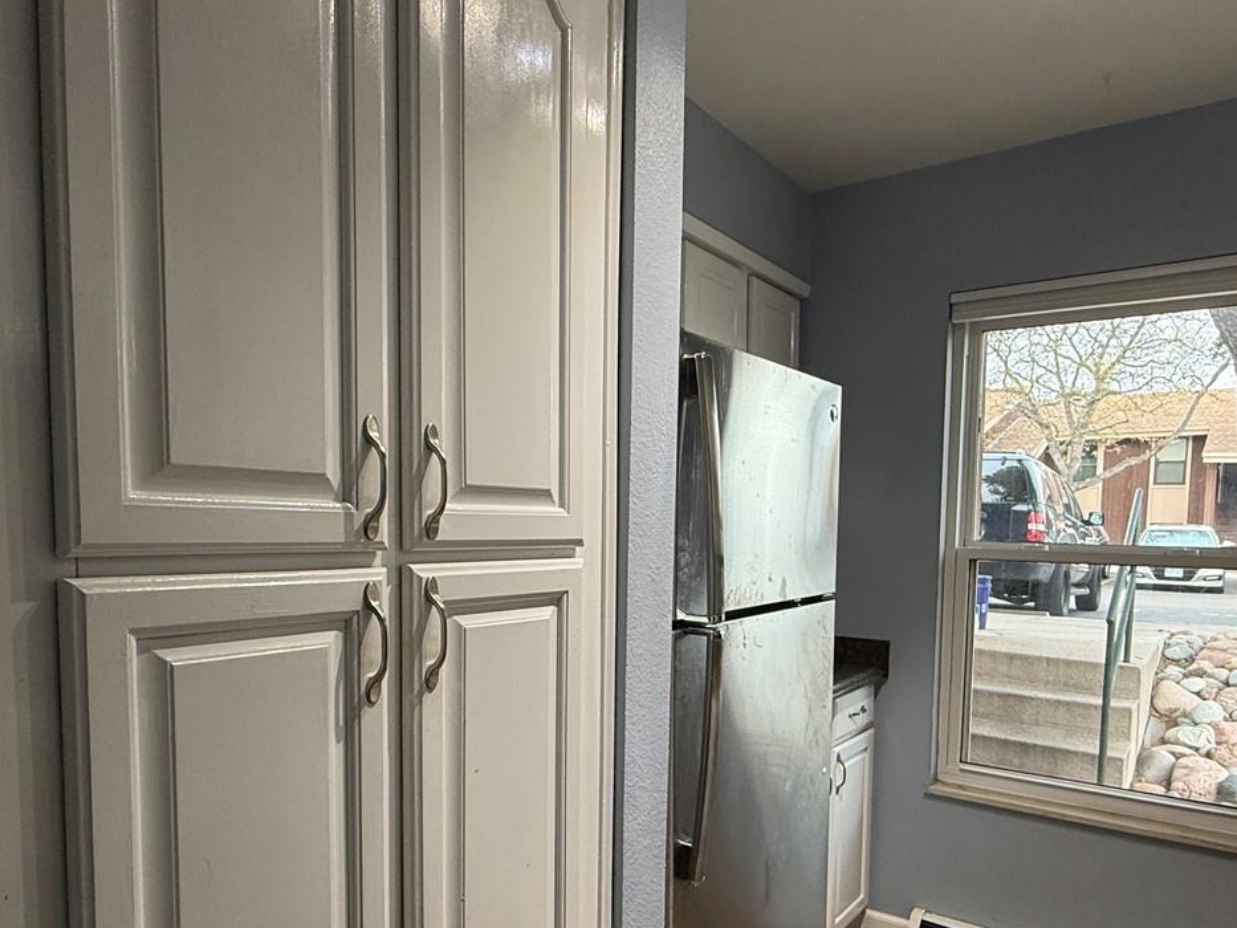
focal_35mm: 24
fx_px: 858
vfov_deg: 56.1
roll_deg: -1.0
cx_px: 658
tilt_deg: -4.7
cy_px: 585
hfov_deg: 71.5
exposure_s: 1/120
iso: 200
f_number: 2.2
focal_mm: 2.22
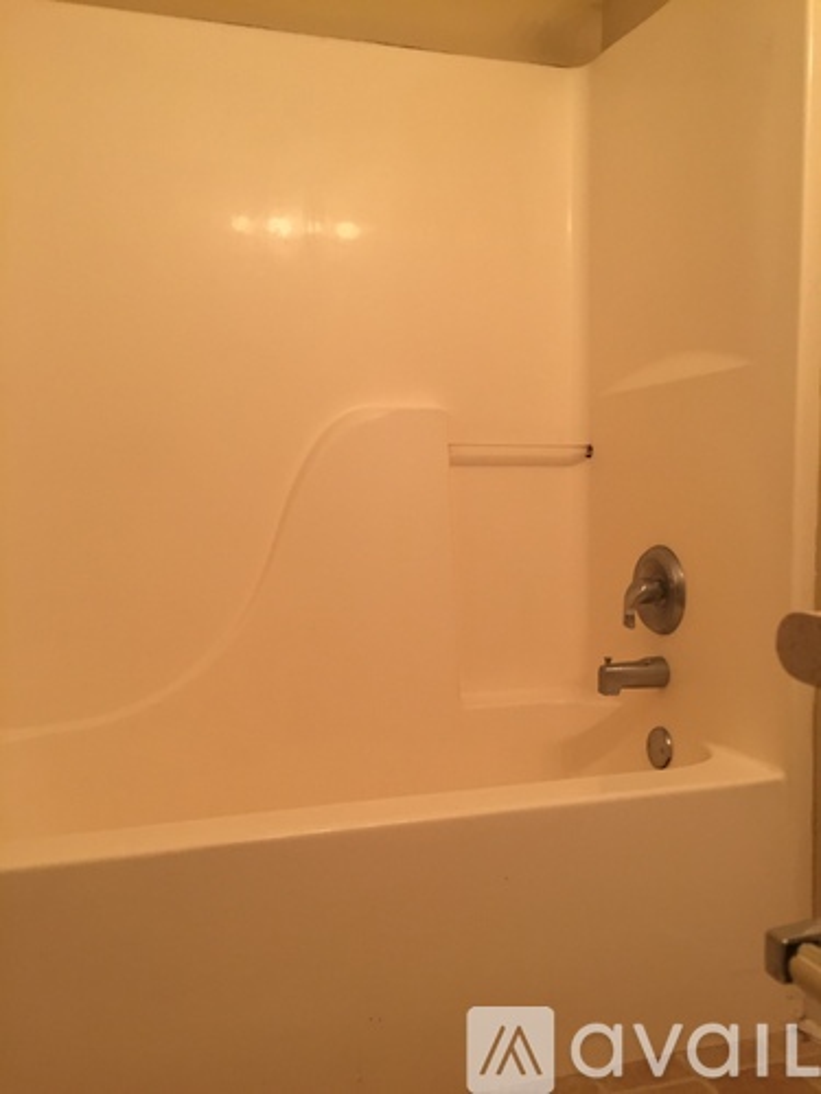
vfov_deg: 61.7
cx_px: 410
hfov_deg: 48.2
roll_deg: +0.6
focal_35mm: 29
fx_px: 917
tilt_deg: -2.3
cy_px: 547
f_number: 2.2
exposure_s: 1/30
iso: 80
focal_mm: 4.15
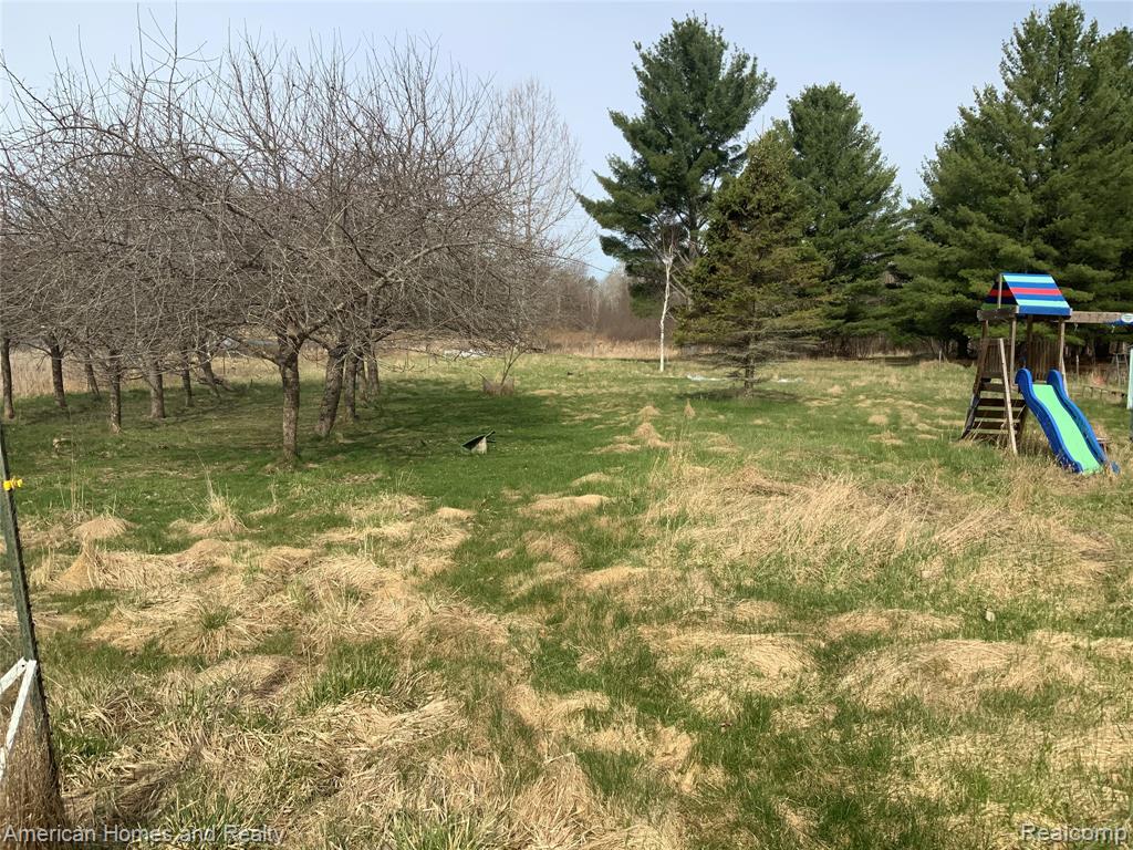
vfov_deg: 48.2
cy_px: 425
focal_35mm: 29
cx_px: 566
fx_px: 949
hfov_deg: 61.7
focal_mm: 3
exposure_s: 1/1675
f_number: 1.8
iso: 16
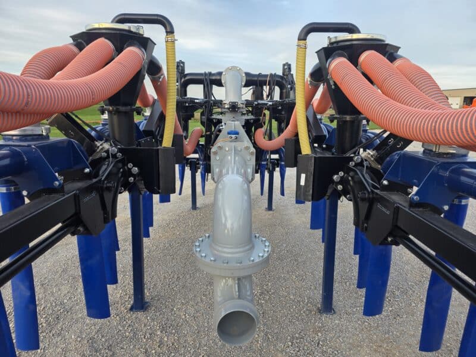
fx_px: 316
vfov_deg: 58.9
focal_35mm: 23
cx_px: 238
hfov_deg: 73.9
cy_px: 178
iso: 40
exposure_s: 1/180
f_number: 1.7
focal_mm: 6.3
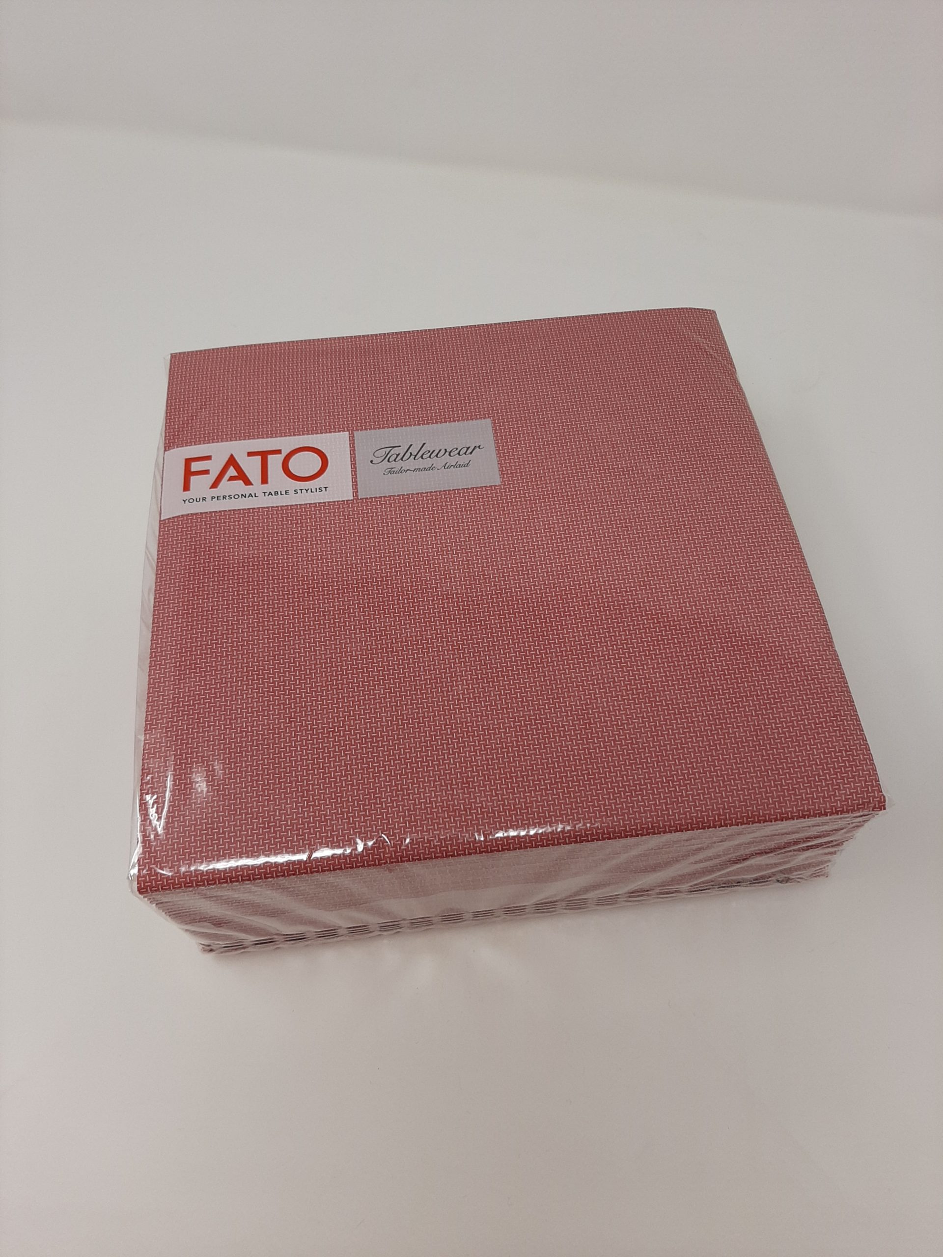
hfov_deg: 51.4
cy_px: 628
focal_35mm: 27
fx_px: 981
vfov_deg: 65.3
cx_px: 472
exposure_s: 1/243
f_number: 1.7
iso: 40
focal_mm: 3.93
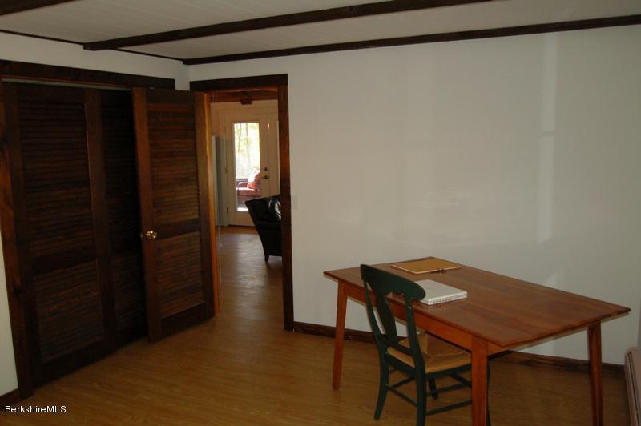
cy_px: 213
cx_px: 320
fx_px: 534
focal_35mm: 30
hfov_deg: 62.0
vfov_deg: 43.5
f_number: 3.8
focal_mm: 20
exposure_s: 1/60
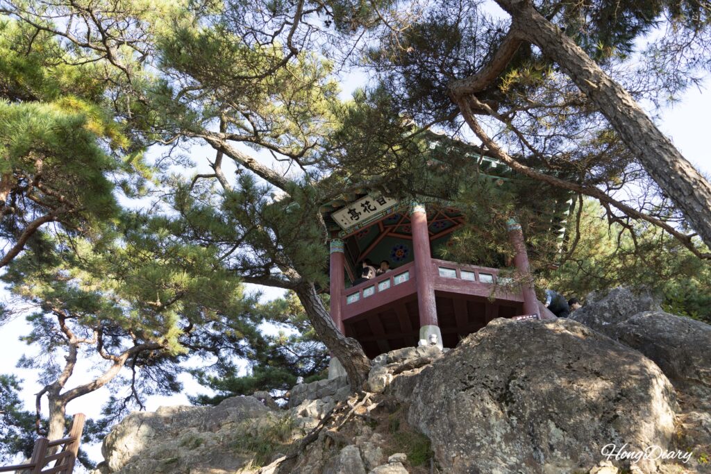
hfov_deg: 63.7
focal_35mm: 29
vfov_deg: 45.0
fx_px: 573
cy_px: 237
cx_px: 356
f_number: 4.5
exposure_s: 1/80
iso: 100
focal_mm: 29
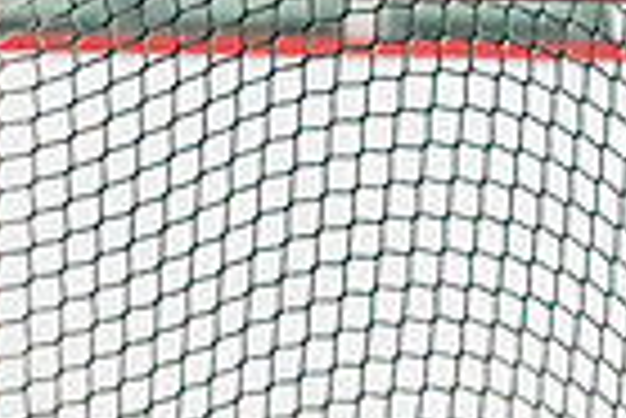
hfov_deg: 2.1
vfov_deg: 1.4
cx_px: -415
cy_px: 786
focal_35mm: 990
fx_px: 17233
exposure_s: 1/1250
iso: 3200
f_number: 2.8
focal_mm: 200
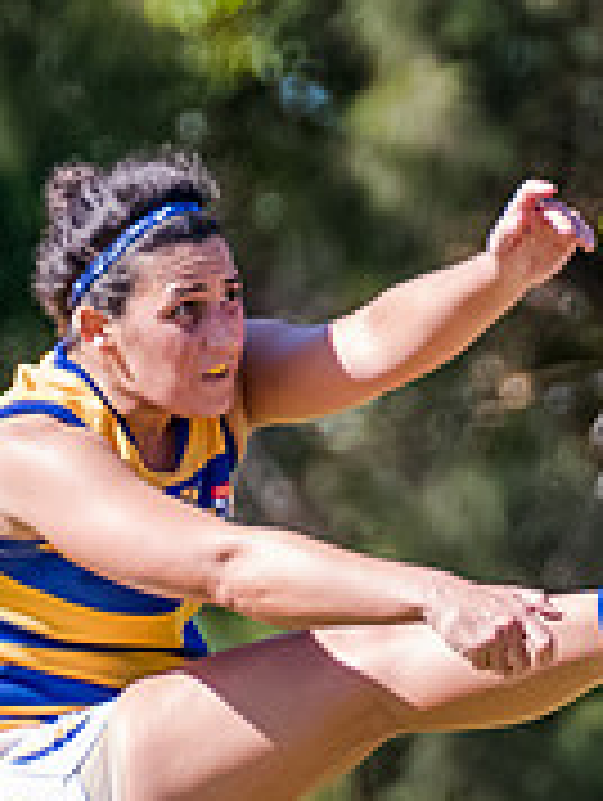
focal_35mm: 2746
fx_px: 63627
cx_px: 374
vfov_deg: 0.7
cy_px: 644
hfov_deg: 0.5
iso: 800
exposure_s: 1/1600
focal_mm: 420
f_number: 5.6
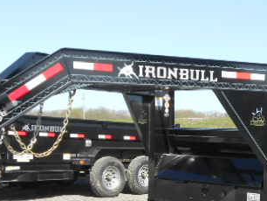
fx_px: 548
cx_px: 228
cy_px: 187
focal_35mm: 71
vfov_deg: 20.3
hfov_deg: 26.7
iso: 80
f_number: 3.9
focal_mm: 6
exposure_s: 1/320
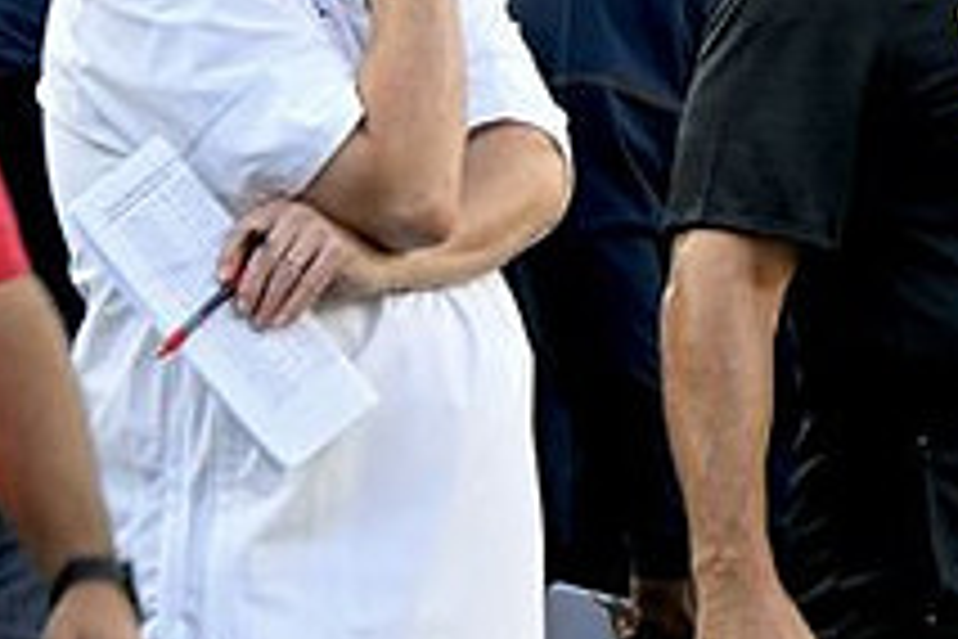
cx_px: 1070
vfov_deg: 1.0
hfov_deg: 1.5
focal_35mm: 1351
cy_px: -52
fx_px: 35949
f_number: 5.6
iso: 2500
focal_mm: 330
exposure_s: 1/1250
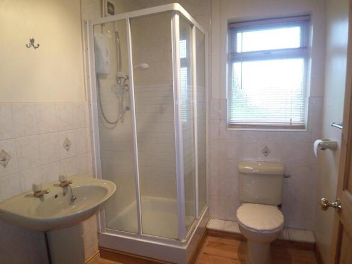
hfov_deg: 73.9
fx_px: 234
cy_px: 132
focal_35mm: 23
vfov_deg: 58.9
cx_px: 176
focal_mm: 3.8
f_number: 2.8
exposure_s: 1/30
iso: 125
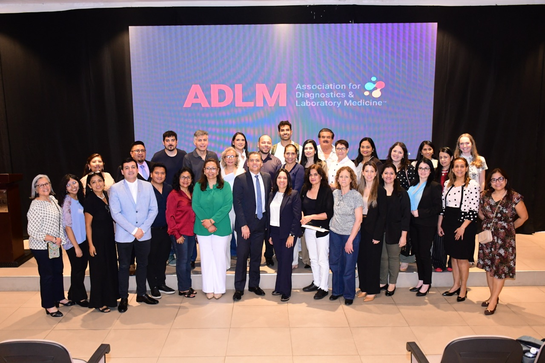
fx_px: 515
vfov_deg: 38.9
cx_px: 272
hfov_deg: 55.8
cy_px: 182
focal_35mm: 34
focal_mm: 23
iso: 2500
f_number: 4
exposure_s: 1/160
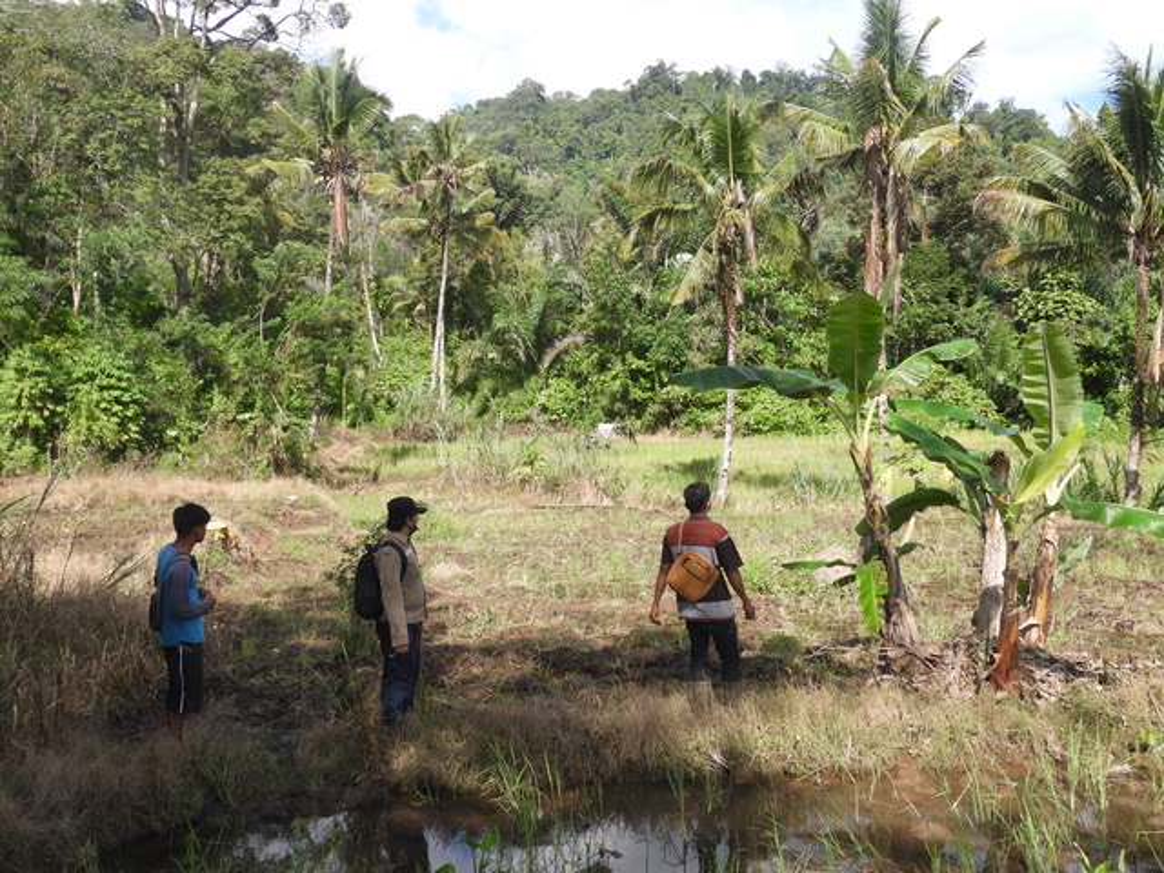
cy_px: 436
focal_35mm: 33
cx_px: 582
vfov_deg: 42.9
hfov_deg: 55.4
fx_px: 1110
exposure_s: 1/640
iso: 100
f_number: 3.2
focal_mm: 5.9
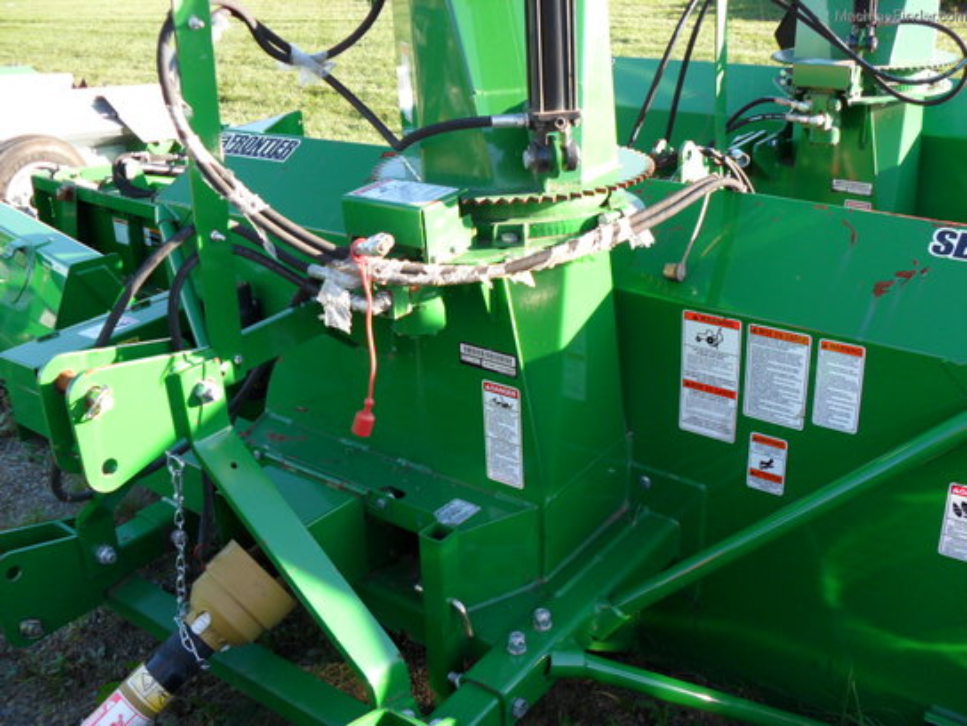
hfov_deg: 52.6
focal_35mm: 35
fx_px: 978
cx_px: 484
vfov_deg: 40.7
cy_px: 363
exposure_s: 1/125
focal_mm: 6.3
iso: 80
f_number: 3
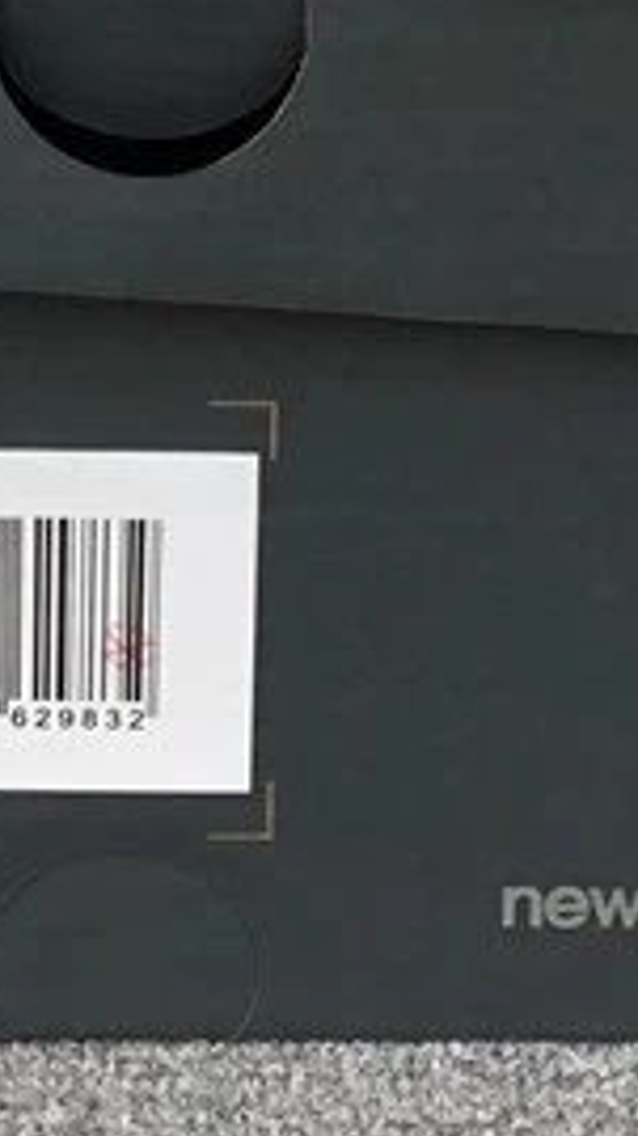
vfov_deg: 18.2
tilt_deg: -19.5
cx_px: 182
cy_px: -154
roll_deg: -0.2
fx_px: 3404
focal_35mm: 113
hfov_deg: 10.7
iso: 25
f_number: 2.4
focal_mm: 3.3
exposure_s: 1/181
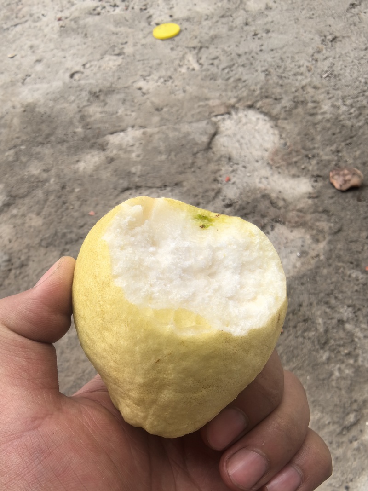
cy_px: 246
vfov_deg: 65.3
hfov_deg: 51.3
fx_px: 383
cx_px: 184
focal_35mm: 27
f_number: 2.2
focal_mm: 1.95
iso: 50
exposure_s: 1/207
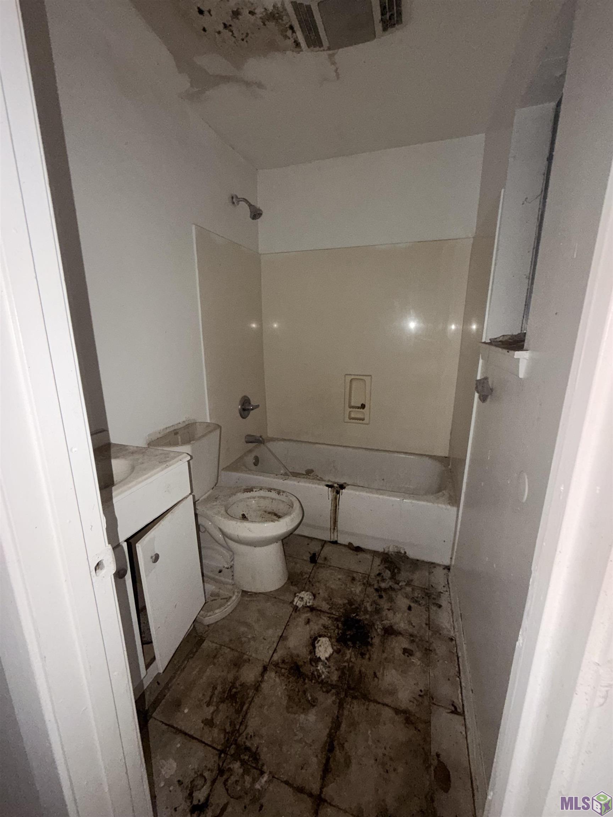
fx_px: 331
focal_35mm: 14
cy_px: 408
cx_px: 306
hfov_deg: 85.7
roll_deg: -0.3
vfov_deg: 102.1
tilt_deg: -13.8
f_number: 2.2
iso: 200
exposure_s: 1/30
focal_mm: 2.22
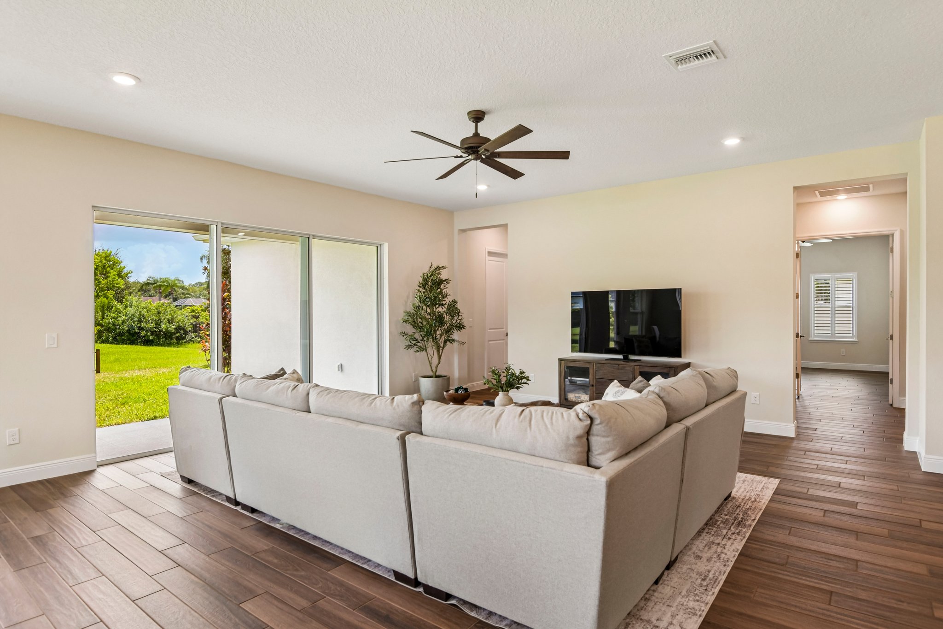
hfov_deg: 84.0
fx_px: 524
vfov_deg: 61.9
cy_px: 314
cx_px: 472
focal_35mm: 20
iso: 400
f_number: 8
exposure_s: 1/50
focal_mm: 20
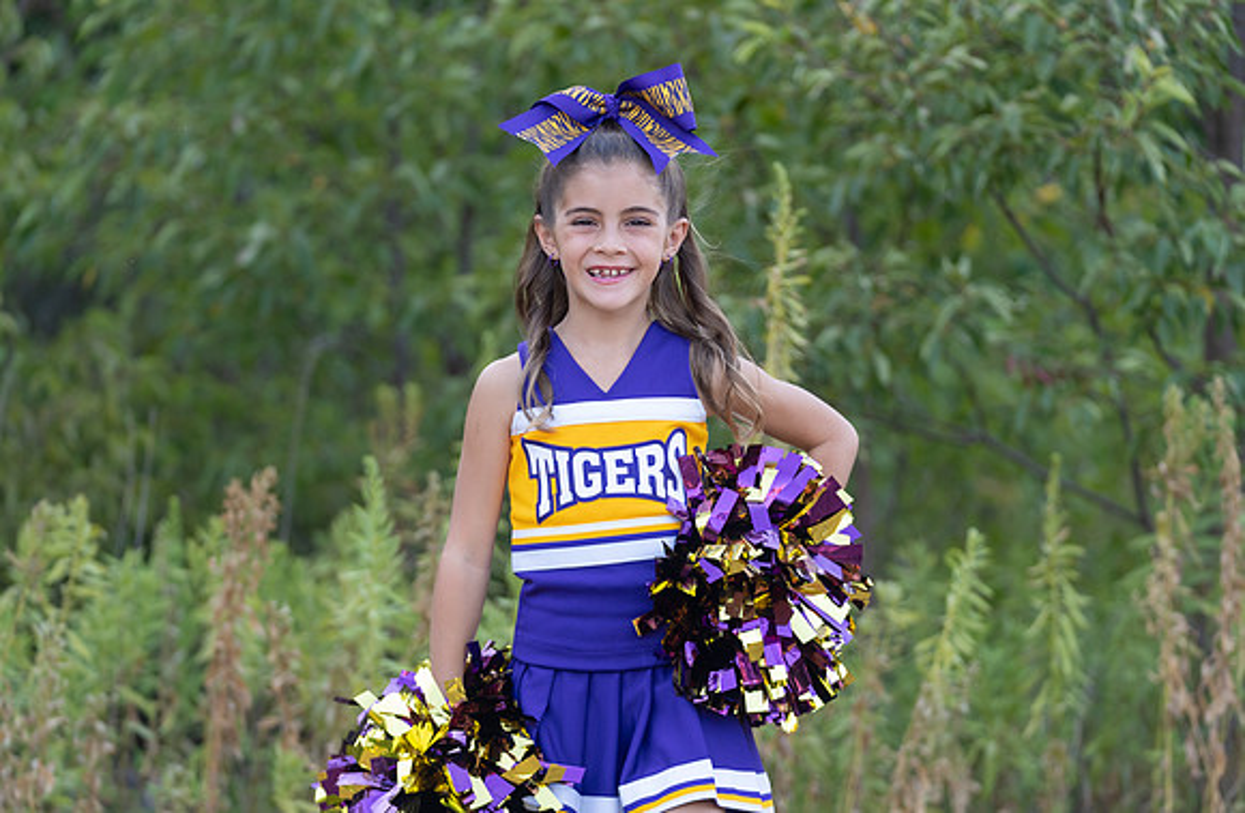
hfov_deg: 14.7
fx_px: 4836
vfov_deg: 9.6
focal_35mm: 141
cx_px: 622
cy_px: 465
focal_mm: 113
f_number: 2.8
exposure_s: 1/320
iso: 320
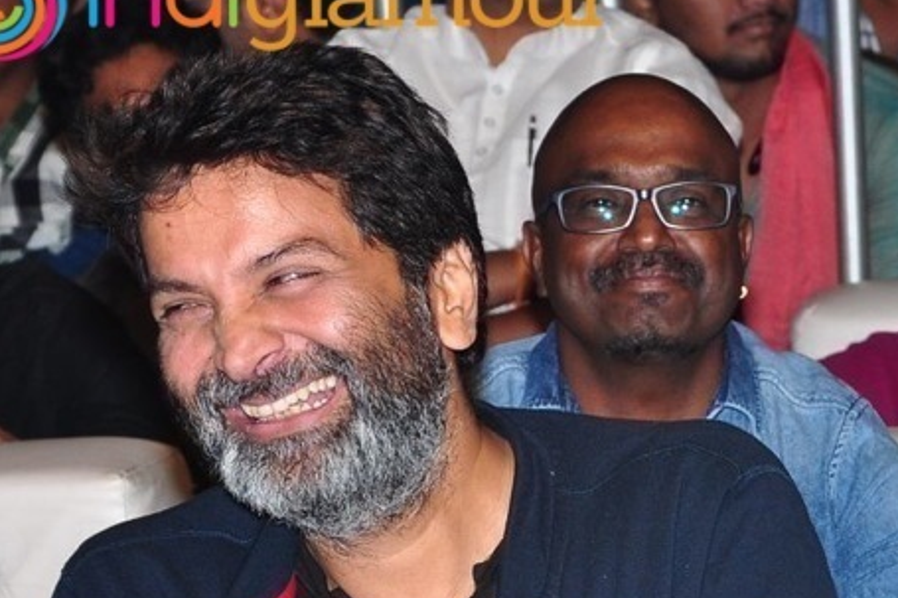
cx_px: 1117
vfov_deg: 4.6
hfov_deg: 6.9
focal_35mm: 296
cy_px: 713
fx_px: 7388
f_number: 8
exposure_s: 1/125
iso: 500
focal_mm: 75
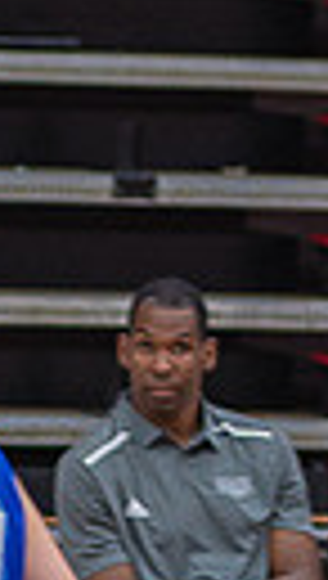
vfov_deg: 2.6
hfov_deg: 1.5
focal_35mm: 822
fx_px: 12652
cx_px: 377
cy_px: 130
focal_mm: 175
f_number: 5.3
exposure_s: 1/250
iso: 1000
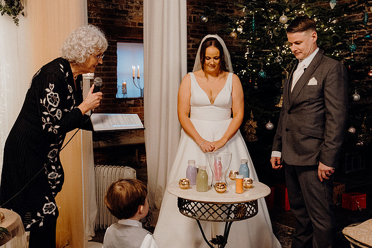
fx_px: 444
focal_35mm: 43
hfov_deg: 45.4
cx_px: 186
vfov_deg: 31.2
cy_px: 124
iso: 4000
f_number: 3.5
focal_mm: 29
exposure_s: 1/160
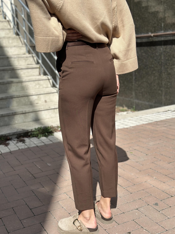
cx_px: 88
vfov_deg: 39.7
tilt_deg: -13.9
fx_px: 324
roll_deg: +4.0
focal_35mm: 48
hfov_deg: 30.3
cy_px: 117
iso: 100
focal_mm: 6.86
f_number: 1.78
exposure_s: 1/4367
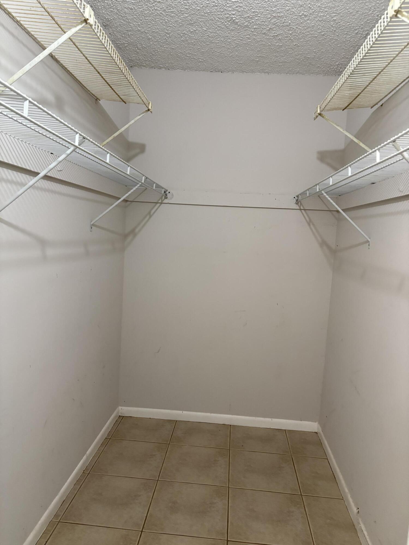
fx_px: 410
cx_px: 204
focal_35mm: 26
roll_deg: -3.5
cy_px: 272
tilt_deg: -5.9
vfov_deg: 67.3
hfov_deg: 53.1
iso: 320
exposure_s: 1/60
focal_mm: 5.96
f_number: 1.6
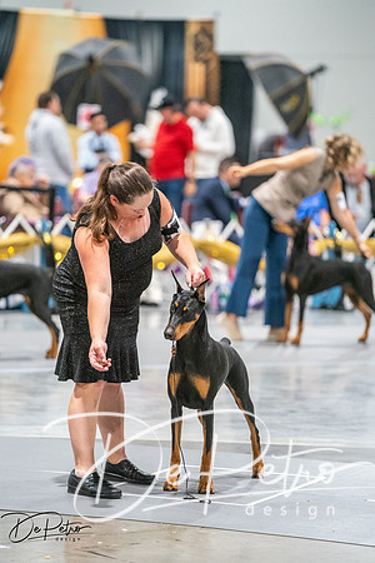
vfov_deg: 10.6
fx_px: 3031
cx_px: 188
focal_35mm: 194
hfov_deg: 7.1
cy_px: 282
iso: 6400
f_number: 2.8
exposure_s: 1/250
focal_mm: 194
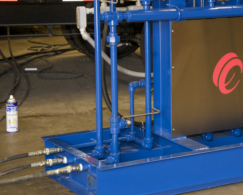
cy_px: 74
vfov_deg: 12.9
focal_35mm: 119
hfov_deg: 15.8
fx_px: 856
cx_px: 244
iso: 800
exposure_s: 1/60
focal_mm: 62
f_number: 5.6
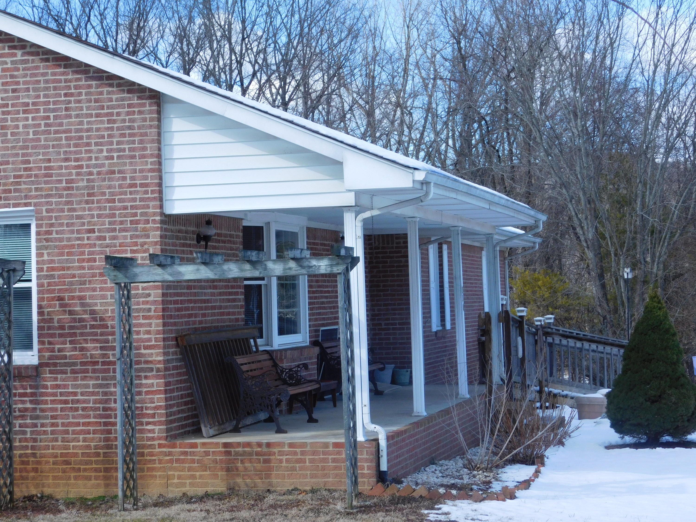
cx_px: 348
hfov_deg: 24.4
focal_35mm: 80
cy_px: 261
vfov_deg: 18.4
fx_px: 1609
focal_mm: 14.2
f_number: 4.4
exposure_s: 1/400
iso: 125
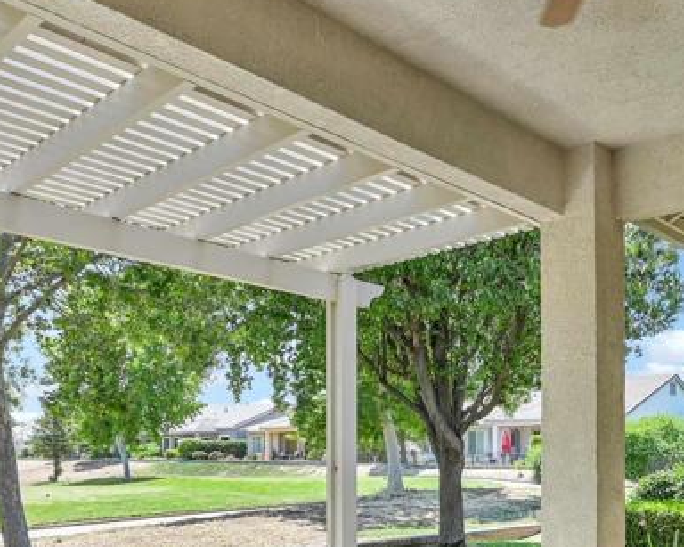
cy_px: 468
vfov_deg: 39.8
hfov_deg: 51.2
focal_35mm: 35
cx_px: 411
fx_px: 708
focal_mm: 14
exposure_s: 1/400
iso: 250
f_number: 8
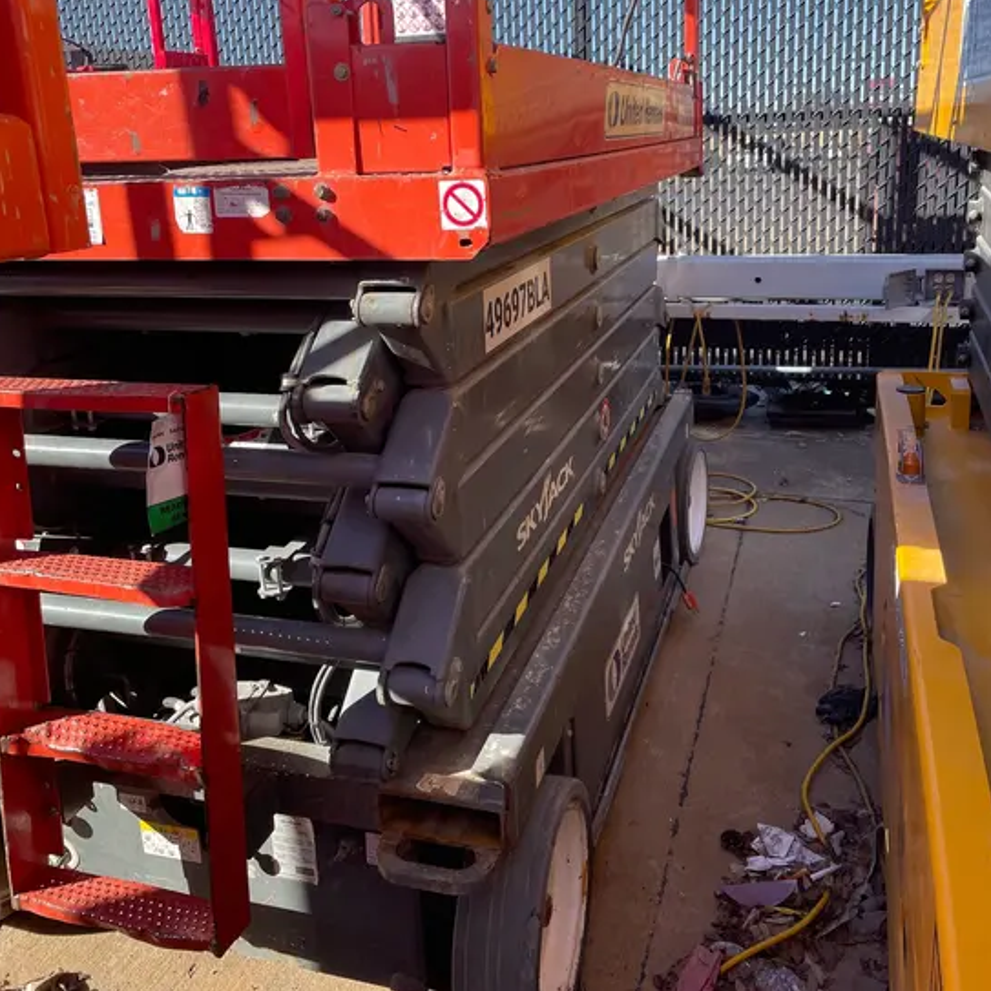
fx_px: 1004
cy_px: 377
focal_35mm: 31
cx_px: 493
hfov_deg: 52.5
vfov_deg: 52.0
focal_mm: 4.2
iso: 50
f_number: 1.6
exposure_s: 1/1182
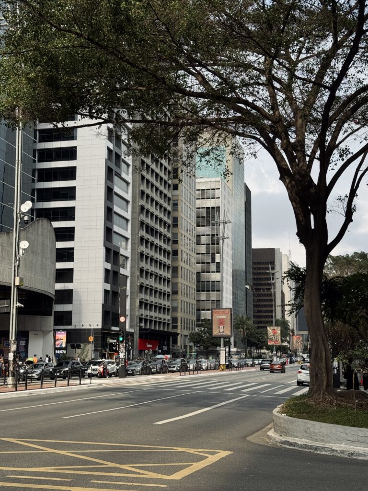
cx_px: 184
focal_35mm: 48
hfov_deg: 30.3
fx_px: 680
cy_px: 246
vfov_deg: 39.7
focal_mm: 6.76
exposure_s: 1/2415
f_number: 1.78
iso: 64
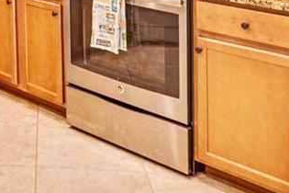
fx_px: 570
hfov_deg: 26.6
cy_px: -111
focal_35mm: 71
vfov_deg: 17.0
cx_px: -12
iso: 160
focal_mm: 14
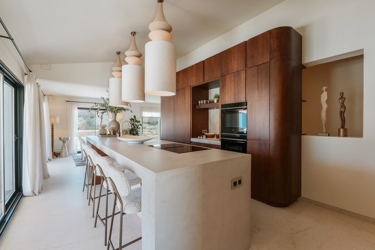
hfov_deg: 95.0
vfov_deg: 72.1
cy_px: 125
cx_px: 188
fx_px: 172
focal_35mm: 16
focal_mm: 16.5
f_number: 13
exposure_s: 1/40
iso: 80
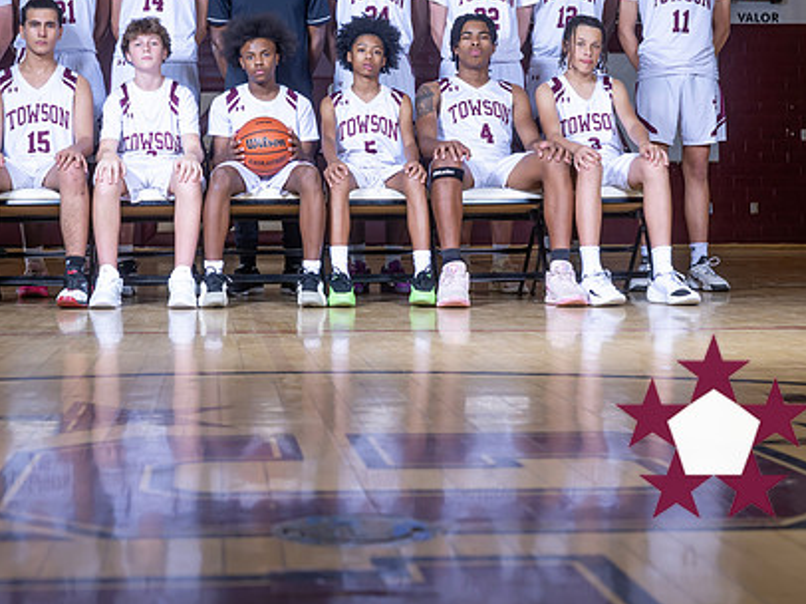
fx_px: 1513
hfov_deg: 29.7
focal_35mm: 65
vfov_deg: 22.4
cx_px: 284
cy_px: 158
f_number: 5.6
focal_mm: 38
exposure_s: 1/200
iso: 250
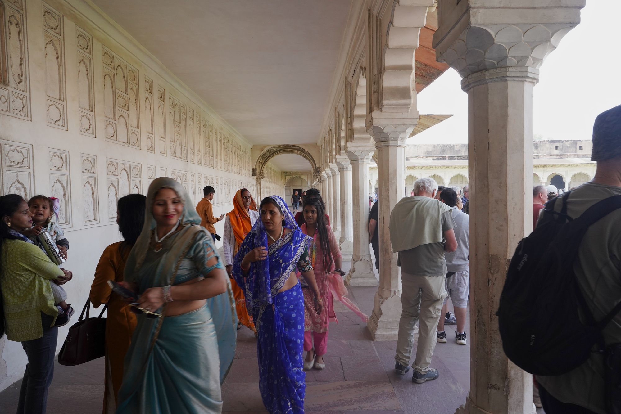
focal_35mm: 24
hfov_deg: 73.7
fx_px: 414
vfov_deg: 53.1
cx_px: 310
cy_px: 207
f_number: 11
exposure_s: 1/100
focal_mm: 24
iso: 800
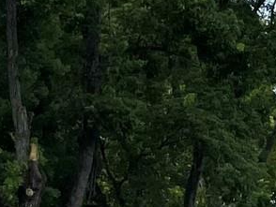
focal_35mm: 181
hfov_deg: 9.2
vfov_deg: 8.2
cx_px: 762
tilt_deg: +9.8
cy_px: 174
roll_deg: +0.4
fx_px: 1444
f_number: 1.6
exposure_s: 1/4292
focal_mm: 4.2
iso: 32
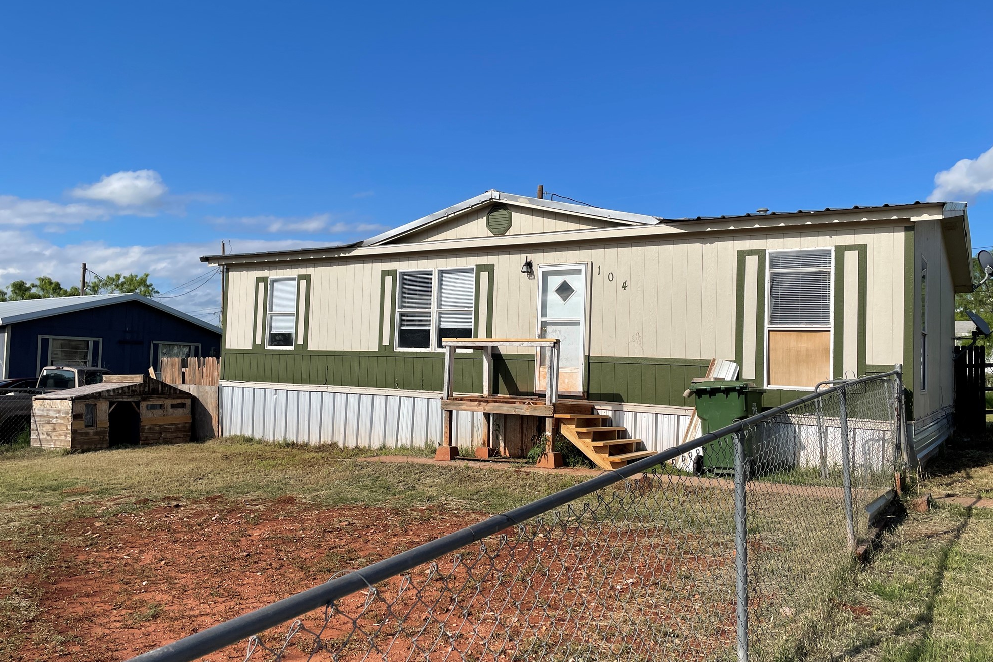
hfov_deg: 65.5
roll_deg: -1.2
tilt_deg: +4.8
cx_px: 496
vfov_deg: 46.4
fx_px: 772
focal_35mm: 28
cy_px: 339
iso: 32
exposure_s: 1/5051
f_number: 1.6
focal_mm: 4.2
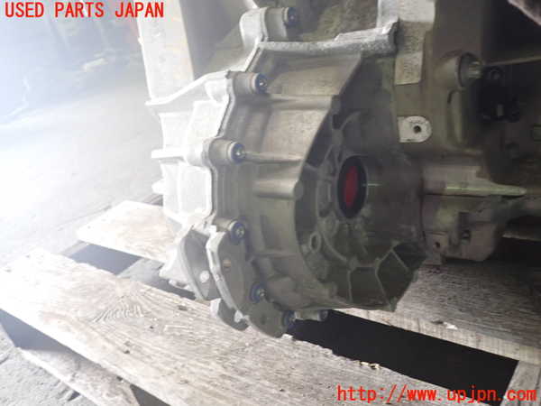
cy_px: 203
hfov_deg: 60.0
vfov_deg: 46.8
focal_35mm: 30
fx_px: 469
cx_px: 270
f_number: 2.3
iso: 250
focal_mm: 5.4
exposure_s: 1/30
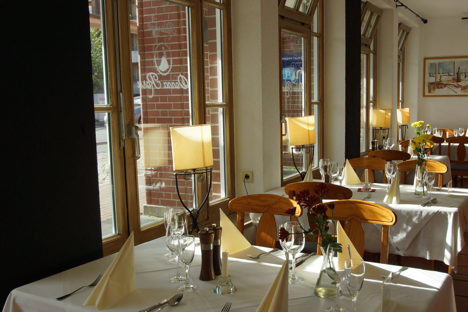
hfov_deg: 50.5
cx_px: 287
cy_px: 179
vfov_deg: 35.1
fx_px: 492
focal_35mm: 38
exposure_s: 1/200
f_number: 4.5
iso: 100
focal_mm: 15
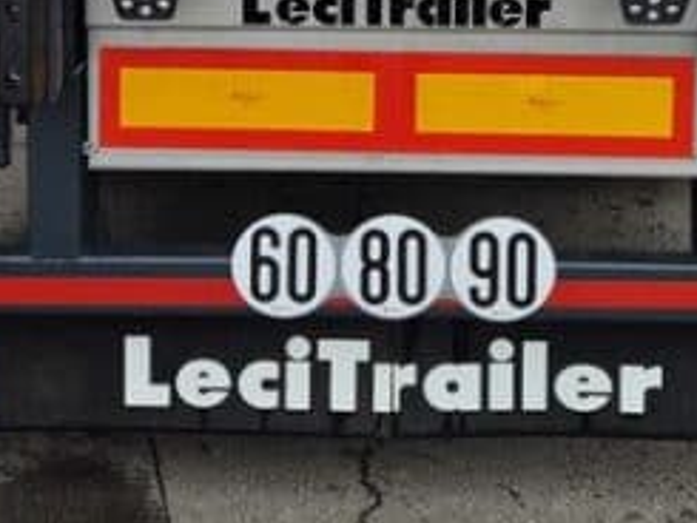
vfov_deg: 19.5
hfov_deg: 27.0
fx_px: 1450
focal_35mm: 72
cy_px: -63
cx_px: 384
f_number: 1.8
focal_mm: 5.4
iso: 25
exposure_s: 1/1188
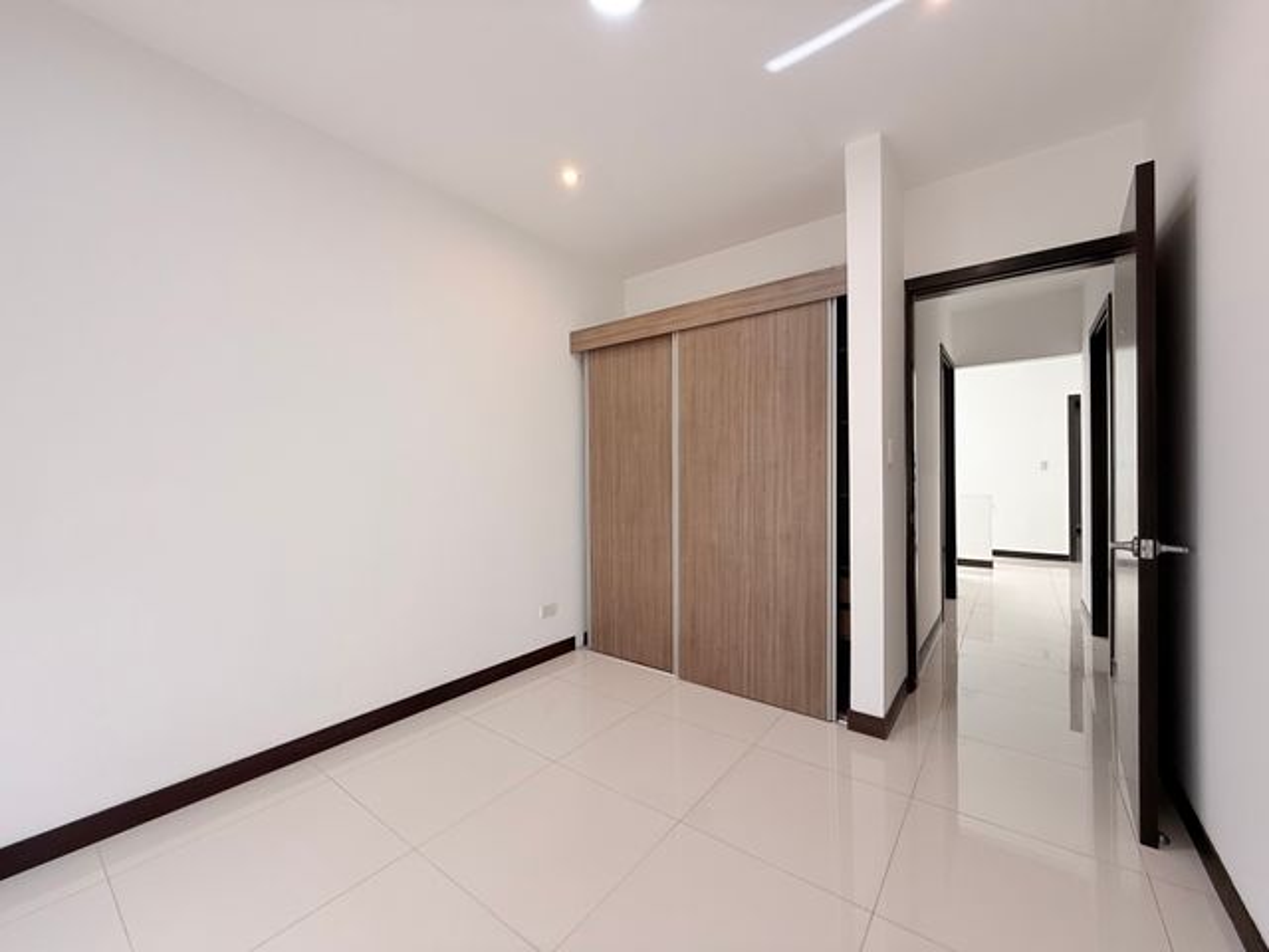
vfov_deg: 85.7
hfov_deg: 102.1
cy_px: 476
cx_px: 634
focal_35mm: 14
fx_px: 513
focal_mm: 2.22
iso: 80
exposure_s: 1/99
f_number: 2.2
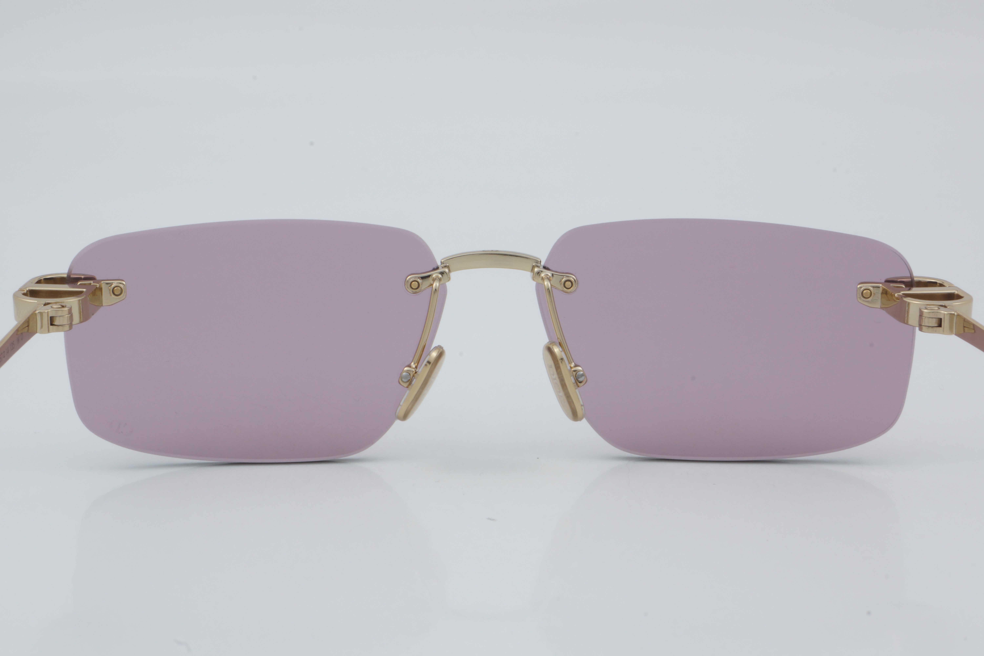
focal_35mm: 82
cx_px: 492
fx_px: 2255
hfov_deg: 24.6
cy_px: 328
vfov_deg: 16.6
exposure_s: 1/4
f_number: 29
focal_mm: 55
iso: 100
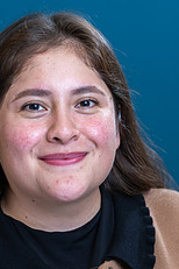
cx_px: 64
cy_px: 206
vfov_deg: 9.9
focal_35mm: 208
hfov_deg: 6.6
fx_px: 1551
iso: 320
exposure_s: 1/125
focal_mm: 107
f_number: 5
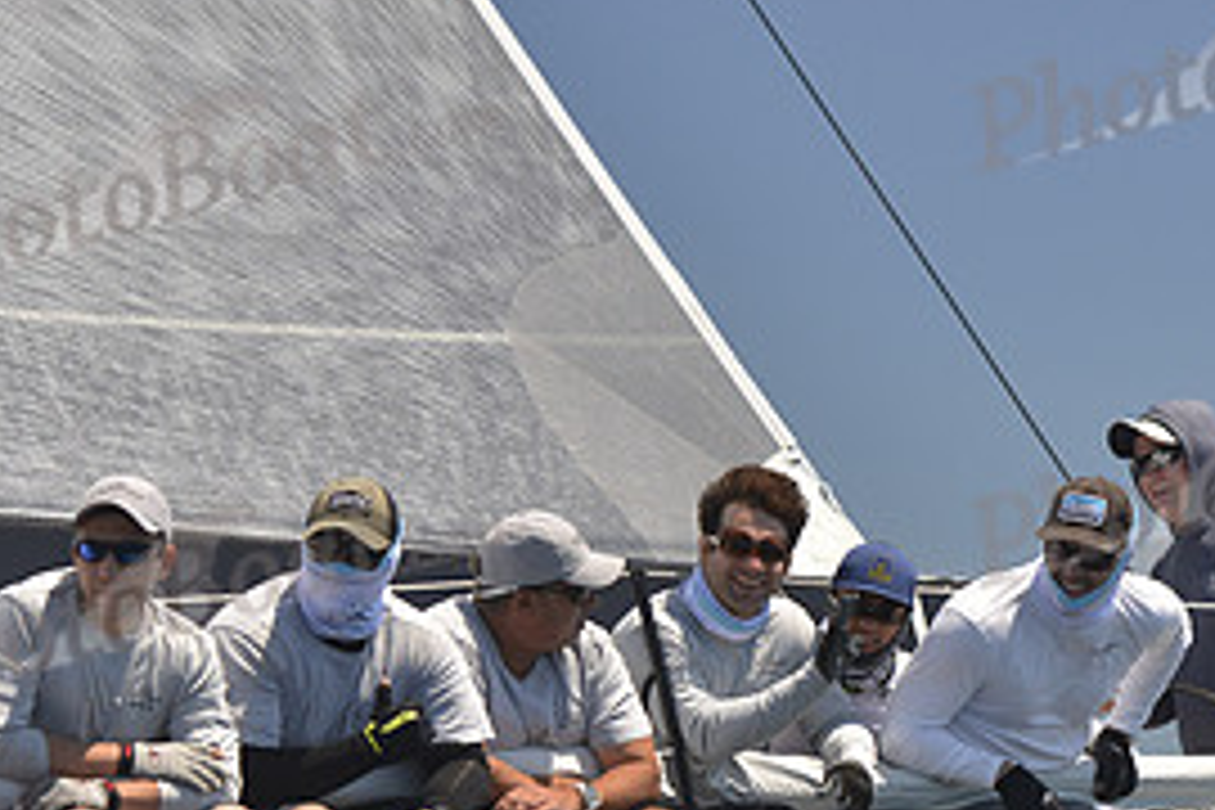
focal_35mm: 185
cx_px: 742
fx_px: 6243
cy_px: 767
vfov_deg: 7.4
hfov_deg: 11.1
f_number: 7.1
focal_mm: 86
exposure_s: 1/800
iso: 400
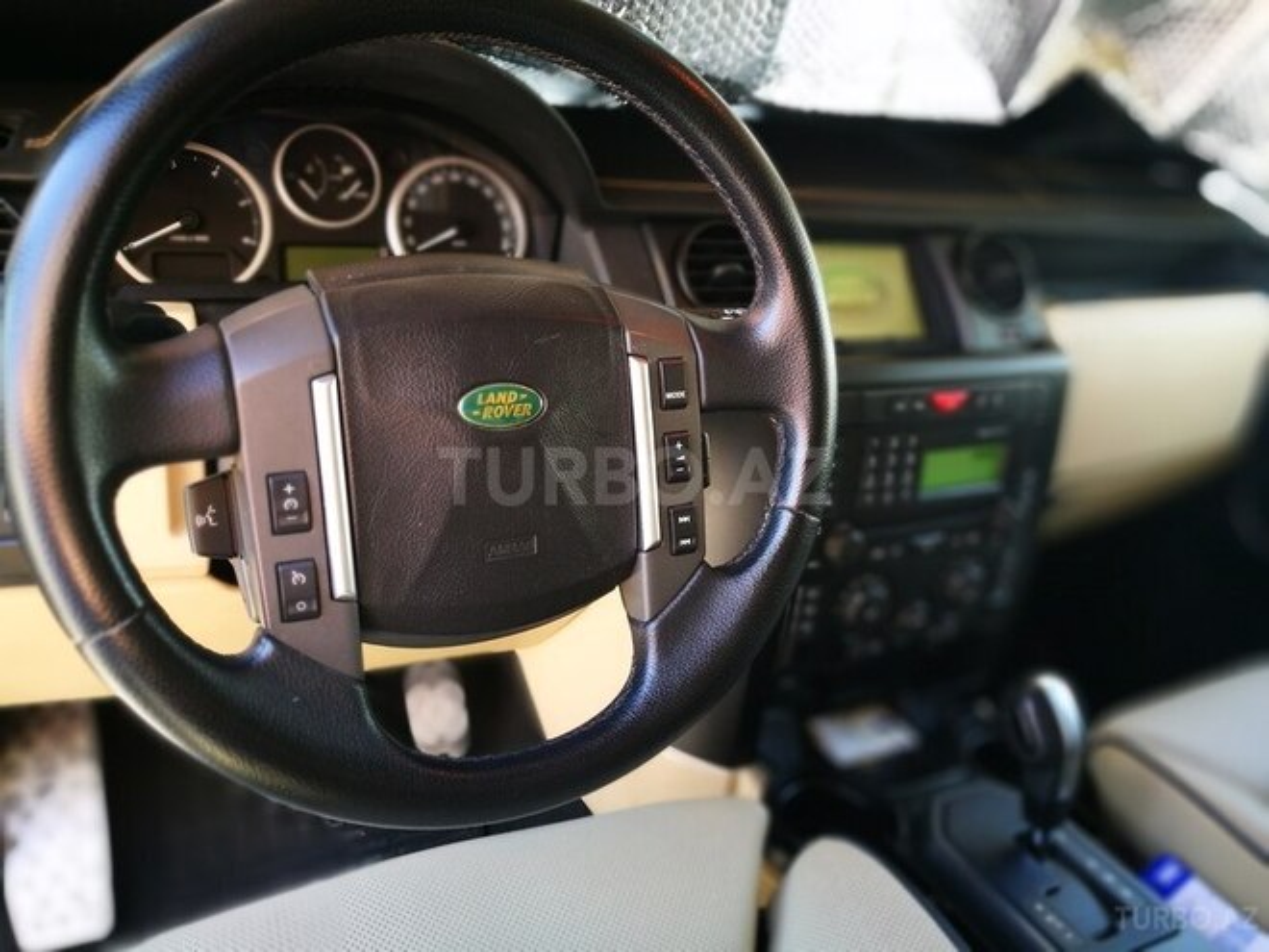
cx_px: 634
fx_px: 990
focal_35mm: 27
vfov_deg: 51.4
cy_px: 476
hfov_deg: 65.3
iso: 160
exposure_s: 1/50
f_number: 4
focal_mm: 4.5
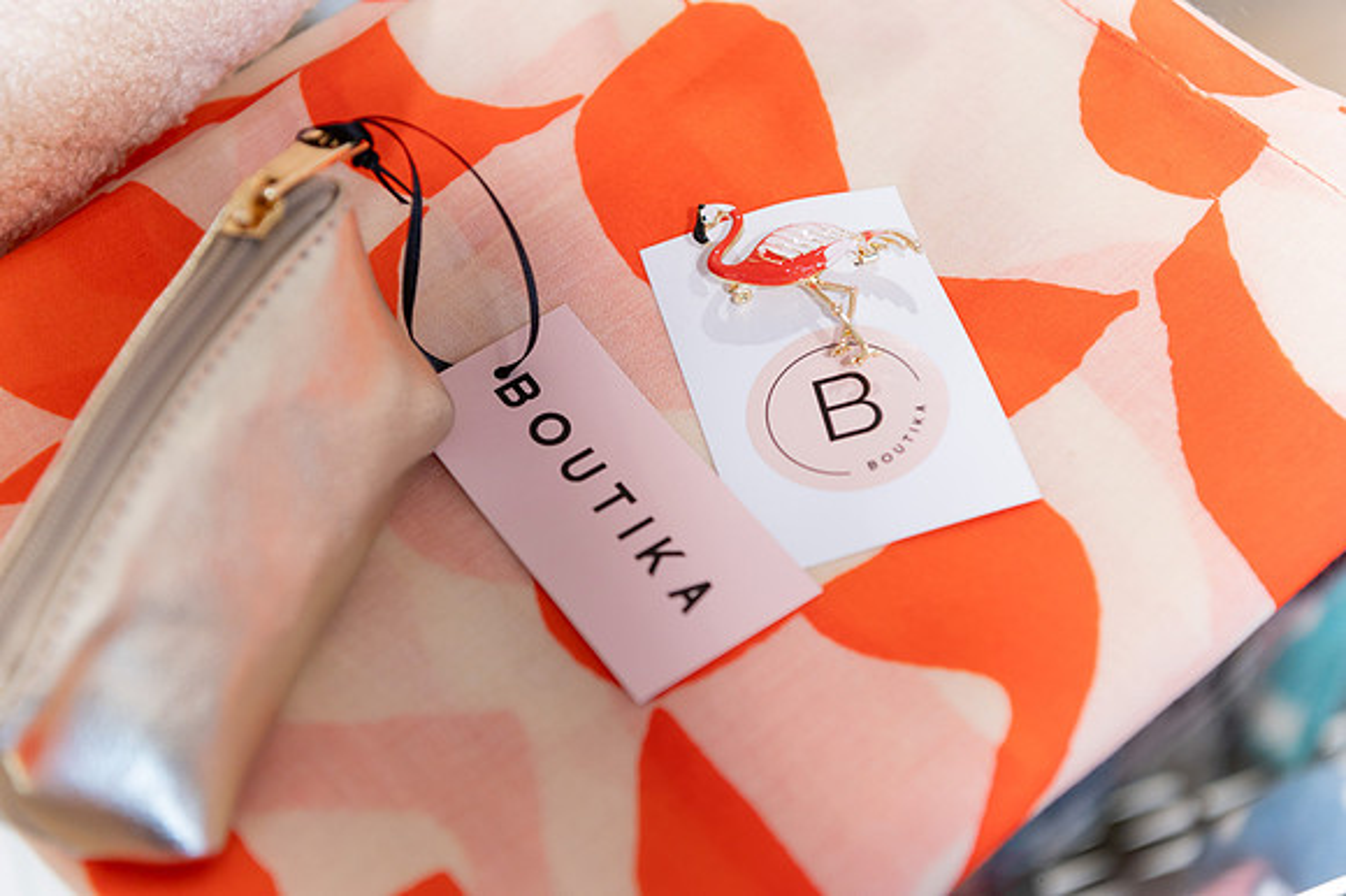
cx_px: 673
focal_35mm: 62
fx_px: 2317
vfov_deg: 21.9
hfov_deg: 32.4
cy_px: 448
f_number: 4
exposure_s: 1/125
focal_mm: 62
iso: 250
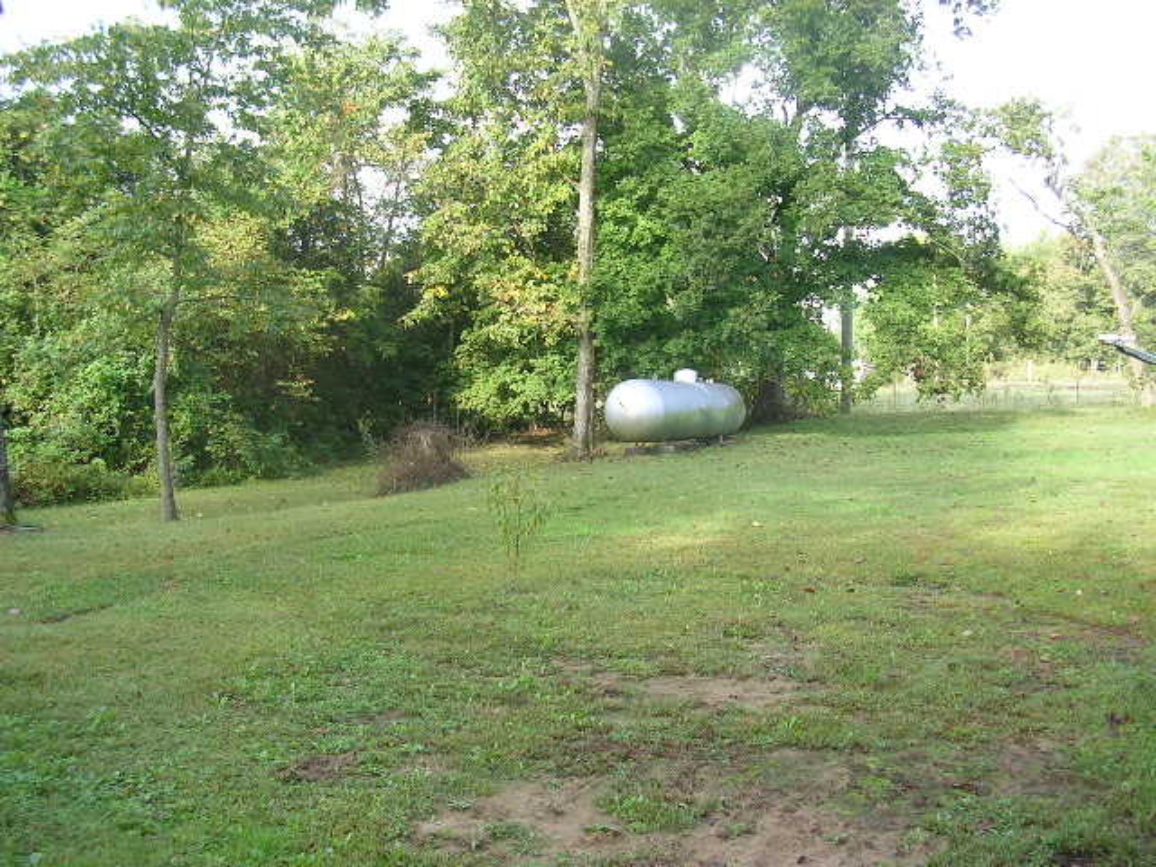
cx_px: 578
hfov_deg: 49.0
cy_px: 434
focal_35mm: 38
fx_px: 1269
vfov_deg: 37.7
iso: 50
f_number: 2.8
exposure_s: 1/99.8
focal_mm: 5.8
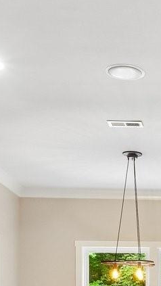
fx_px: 577
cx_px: 231
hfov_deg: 14.9
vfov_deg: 25.5
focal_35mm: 76
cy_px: 325
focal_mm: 10
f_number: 8
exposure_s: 1/3.33
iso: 400
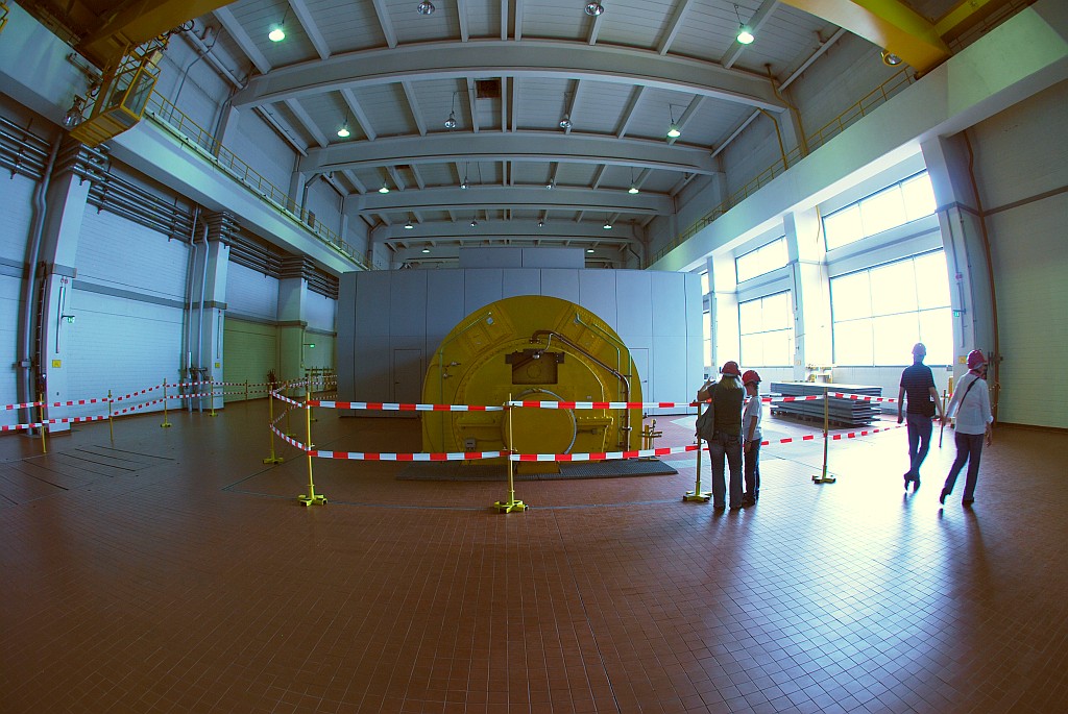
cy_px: 357
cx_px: 534
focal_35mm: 15
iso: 200
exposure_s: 1/20
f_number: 5
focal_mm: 10
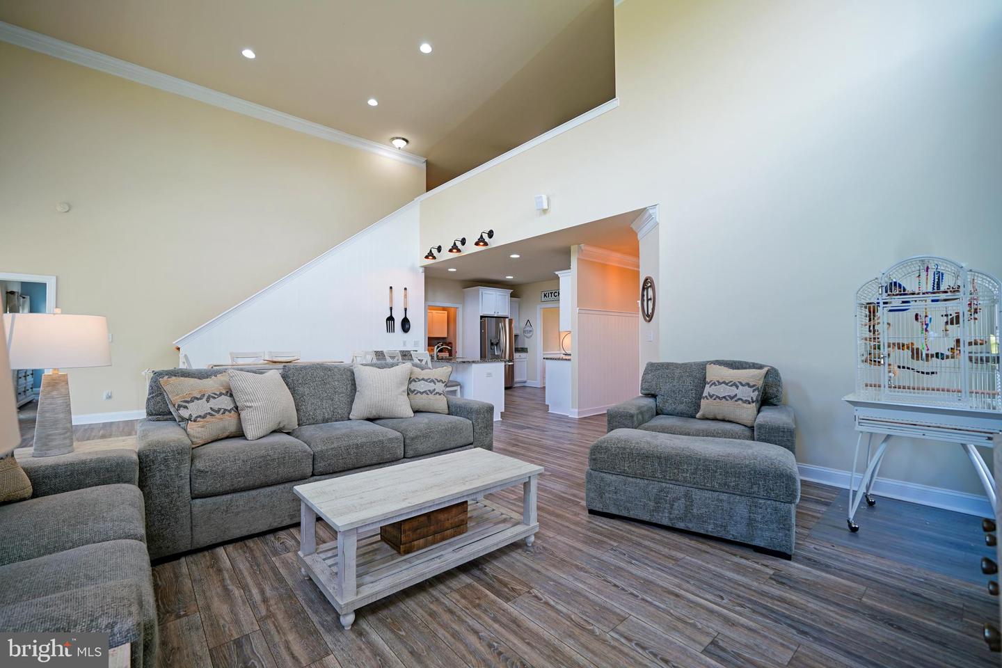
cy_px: 334
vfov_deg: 77.3
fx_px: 417
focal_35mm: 15
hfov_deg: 100.4
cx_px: 501
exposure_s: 1/40
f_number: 3.2
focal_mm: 10
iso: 100
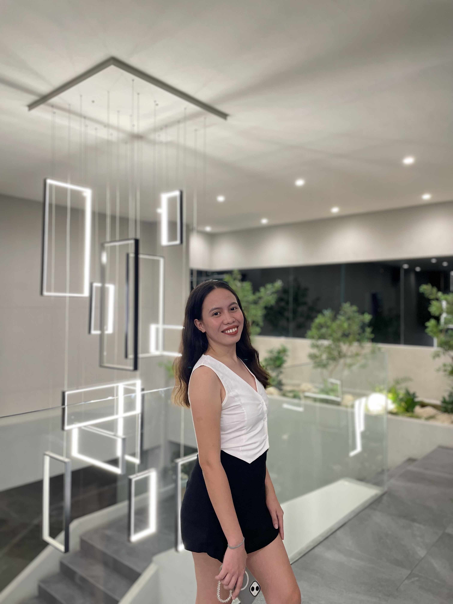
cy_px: 302
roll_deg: -0.1
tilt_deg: +1.3
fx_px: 454
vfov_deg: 67.3
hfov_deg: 53.1
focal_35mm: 26
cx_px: 226
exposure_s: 1/59
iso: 160
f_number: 1.6
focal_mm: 4.2
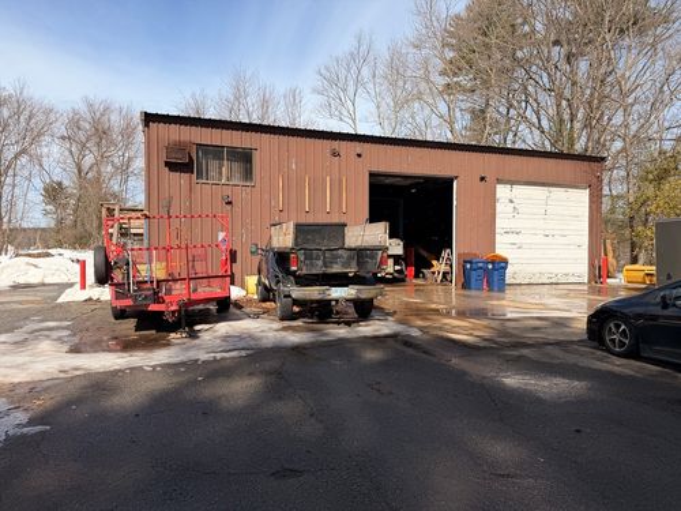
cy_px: 256
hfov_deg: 71.6
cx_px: 340
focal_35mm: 24
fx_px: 472
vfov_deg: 56.8
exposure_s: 1/4673
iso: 80
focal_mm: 6.76
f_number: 1.78
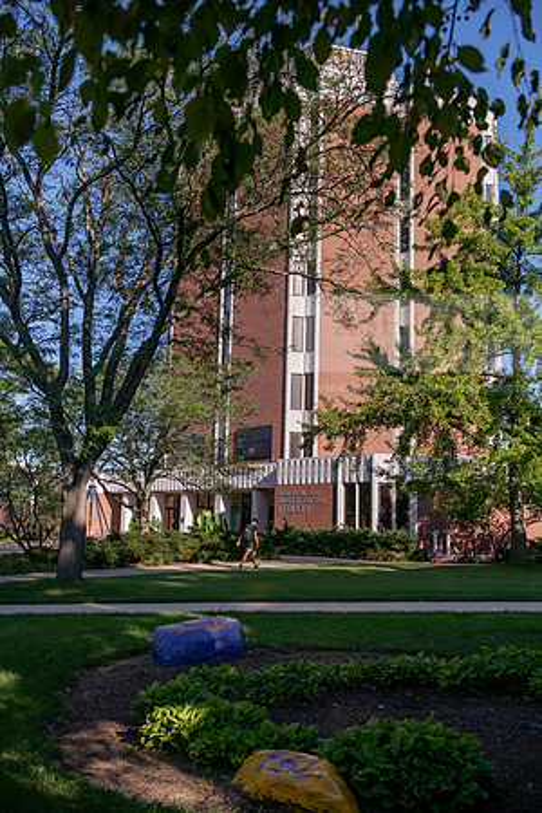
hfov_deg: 37.9
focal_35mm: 35
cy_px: 406
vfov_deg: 54.4
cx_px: 271
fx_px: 790
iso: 125
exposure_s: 1/1250
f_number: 4
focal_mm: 35
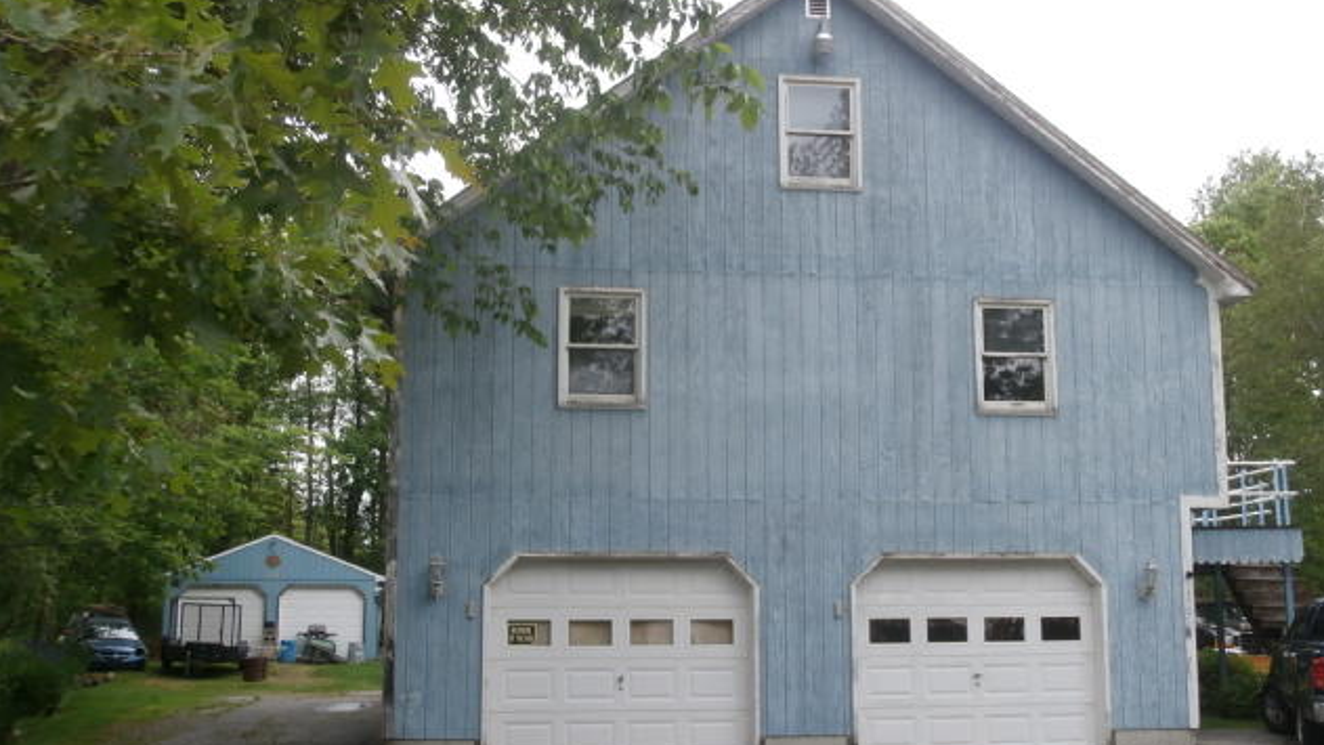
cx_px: 665
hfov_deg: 48.4
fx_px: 1475
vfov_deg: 28.3
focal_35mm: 42
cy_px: 422
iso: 100
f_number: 3.9
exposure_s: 1/160
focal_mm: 6.67
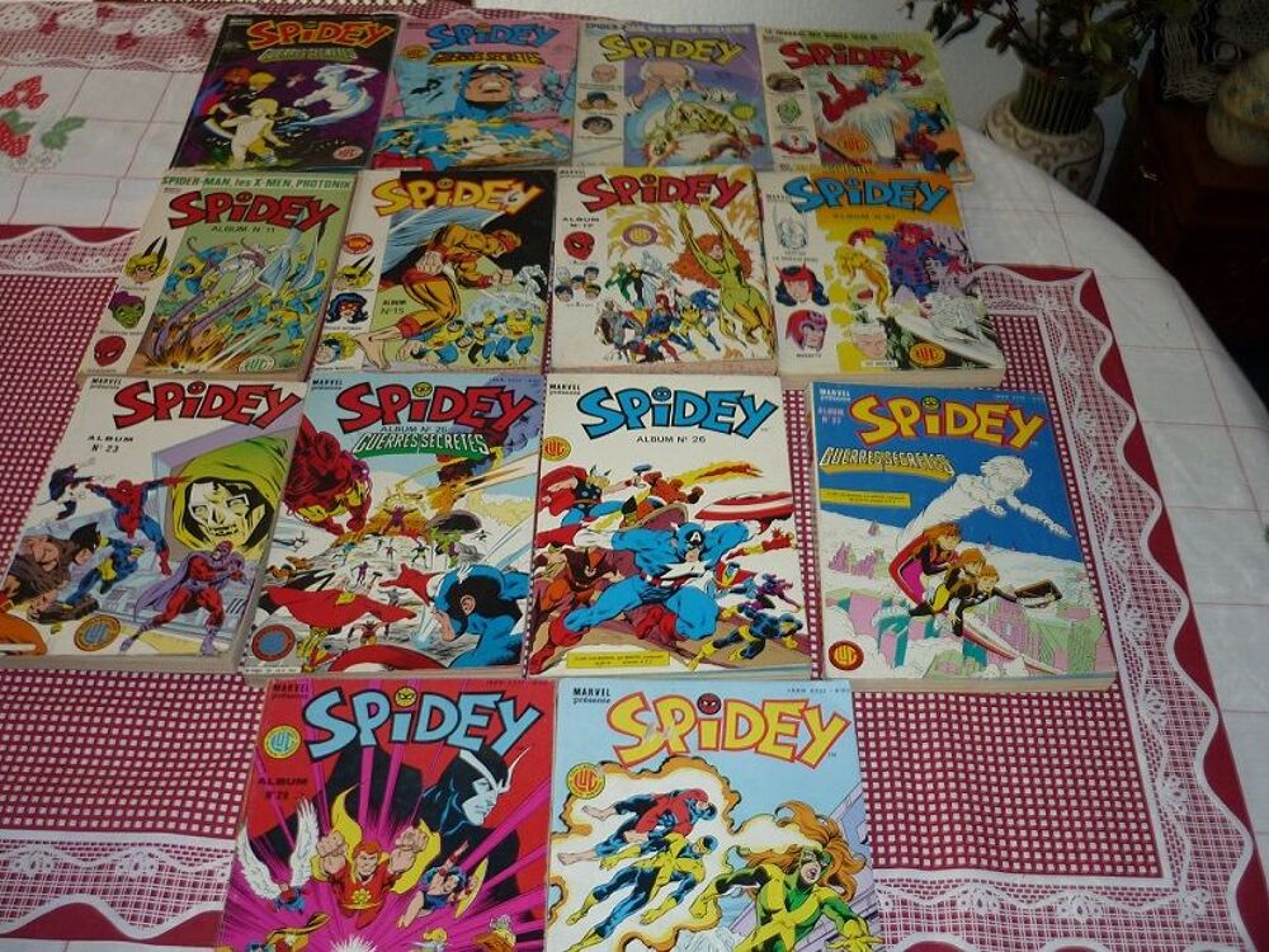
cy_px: 476
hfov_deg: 55.4
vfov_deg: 42.9
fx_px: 1210
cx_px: 634
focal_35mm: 33
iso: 100
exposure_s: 1/30
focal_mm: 5.5
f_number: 2.8
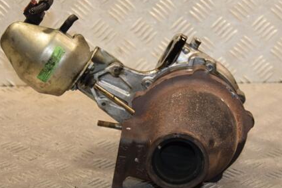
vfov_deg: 11.1
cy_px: 126
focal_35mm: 123
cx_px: 186
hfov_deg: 16.6
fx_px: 964
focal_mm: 58
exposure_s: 1/200
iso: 800
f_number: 5.3
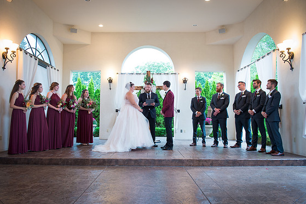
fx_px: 255
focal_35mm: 30
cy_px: 103
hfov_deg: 61.9
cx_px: 148
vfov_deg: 43.6
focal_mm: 28
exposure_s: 1/30
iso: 1600
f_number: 4
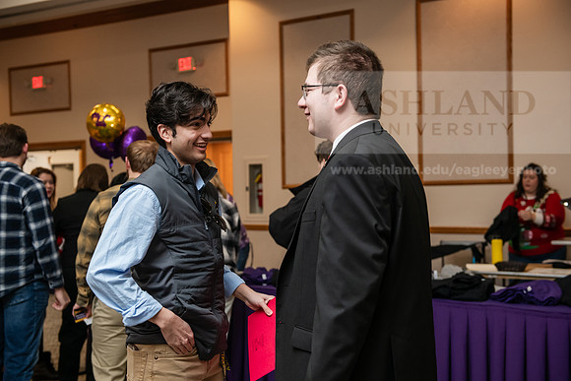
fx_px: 761
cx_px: 286
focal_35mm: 48
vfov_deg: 28.1
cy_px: 190
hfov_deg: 41.1
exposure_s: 1/200
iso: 1600
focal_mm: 48
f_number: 3.5
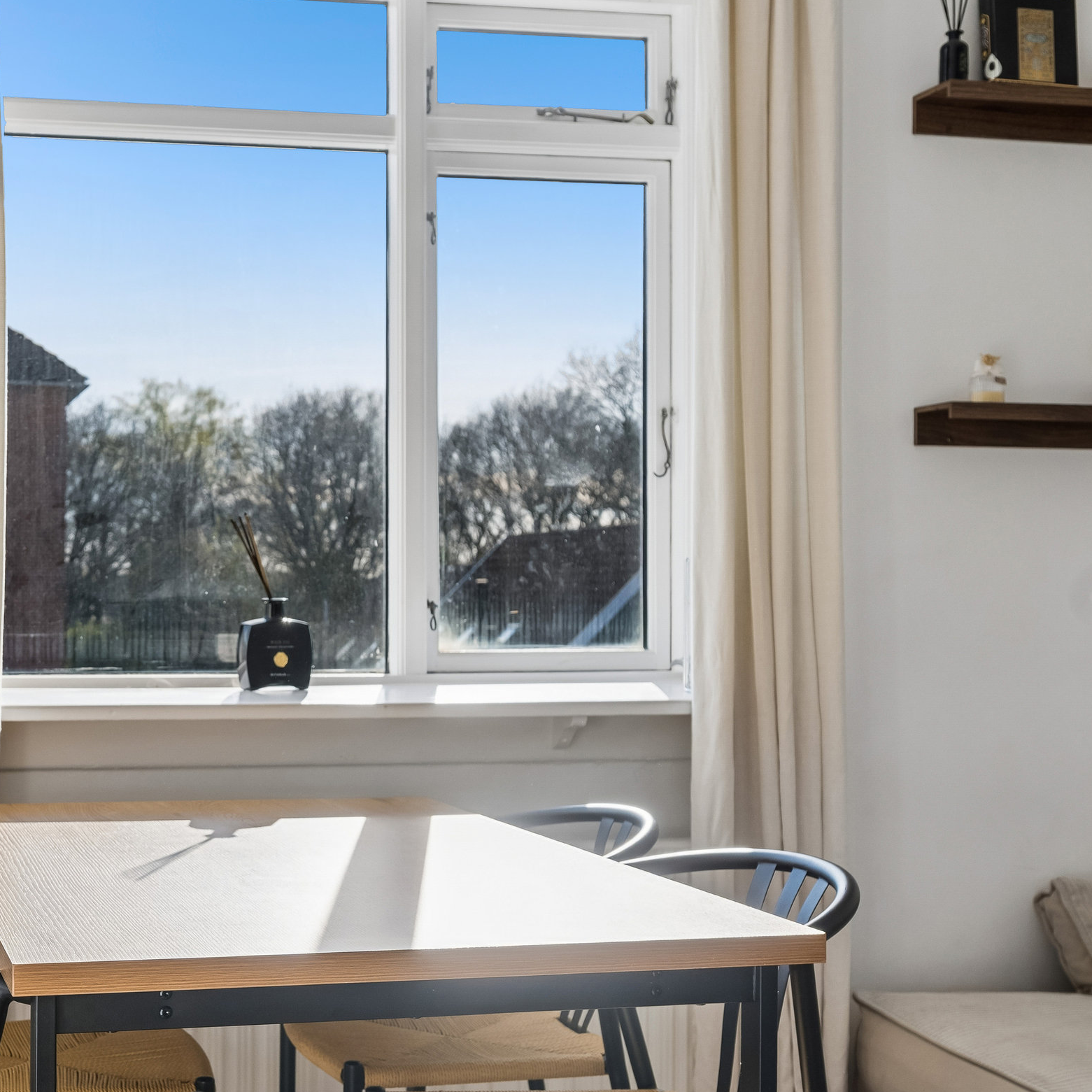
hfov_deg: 33.3
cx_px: 156
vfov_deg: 34.5
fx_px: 1749
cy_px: 697
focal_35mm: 49
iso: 400
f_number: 6.3
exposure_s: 1/500
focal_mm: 30
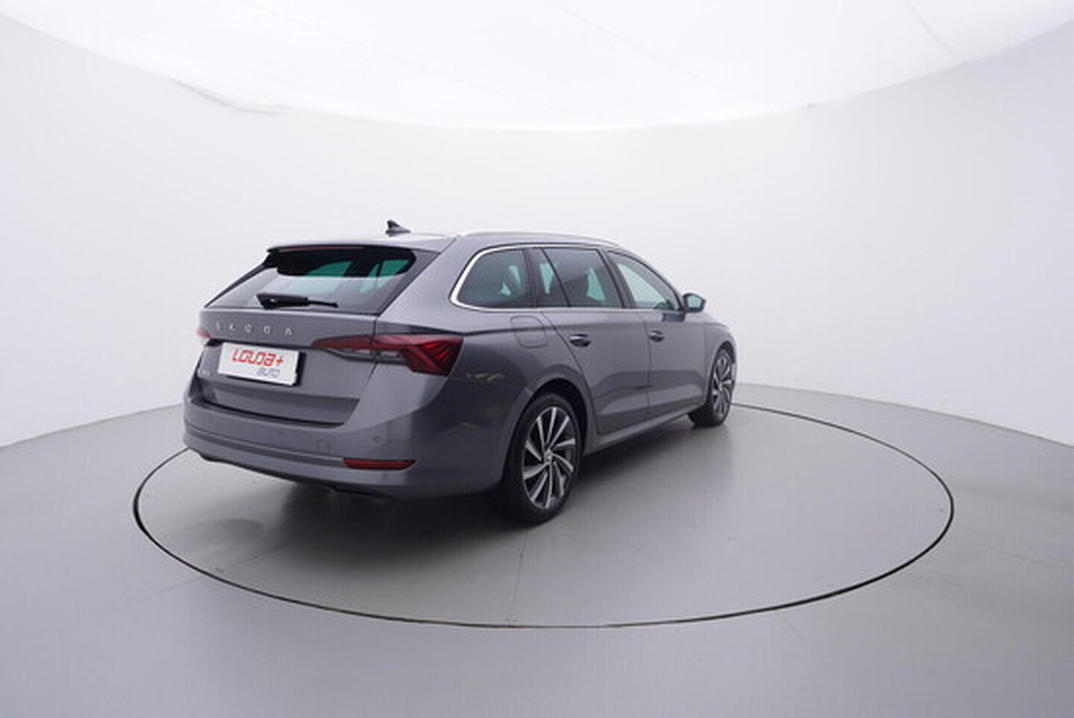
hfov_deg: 77.3
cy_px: 359
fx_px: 672
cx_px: 537
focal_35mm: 22
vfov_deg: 56.2
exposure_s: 1/80
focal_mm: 15
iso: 200
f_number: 5
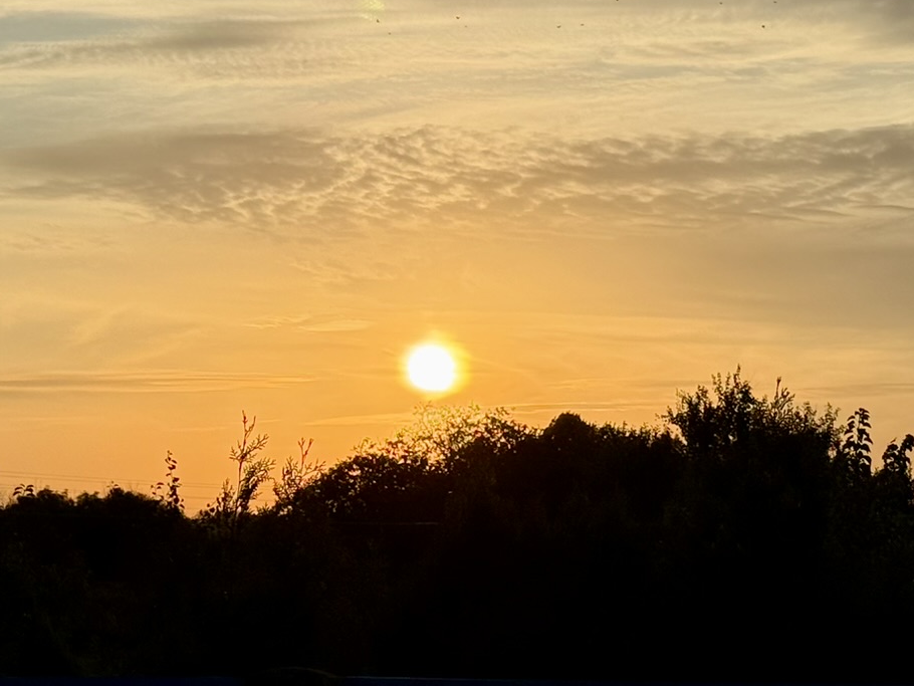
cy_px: 212
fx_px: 2852
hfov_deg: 18.2
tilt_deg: +7.0
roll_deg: -0.8
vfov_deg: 13.7
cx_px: 394
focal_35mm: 108
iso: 64
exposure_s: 1/11364
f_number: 1.78
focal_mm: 6.76
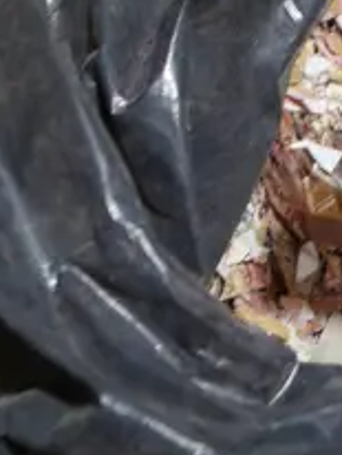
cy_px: 35
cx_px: 496
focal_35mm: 139
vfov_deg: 14.0
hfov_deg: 10.4
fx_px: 1827
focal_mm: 14
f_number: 3.5
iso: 200
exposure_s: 1/60
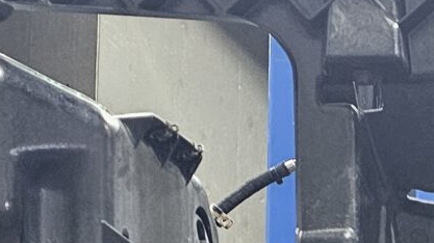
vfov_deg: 7.6
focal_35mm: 154
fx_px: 1771
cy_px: 470
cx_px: 544
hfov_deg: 13.5
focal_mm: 6.3
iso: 500
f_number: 1.7
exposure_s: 1/40
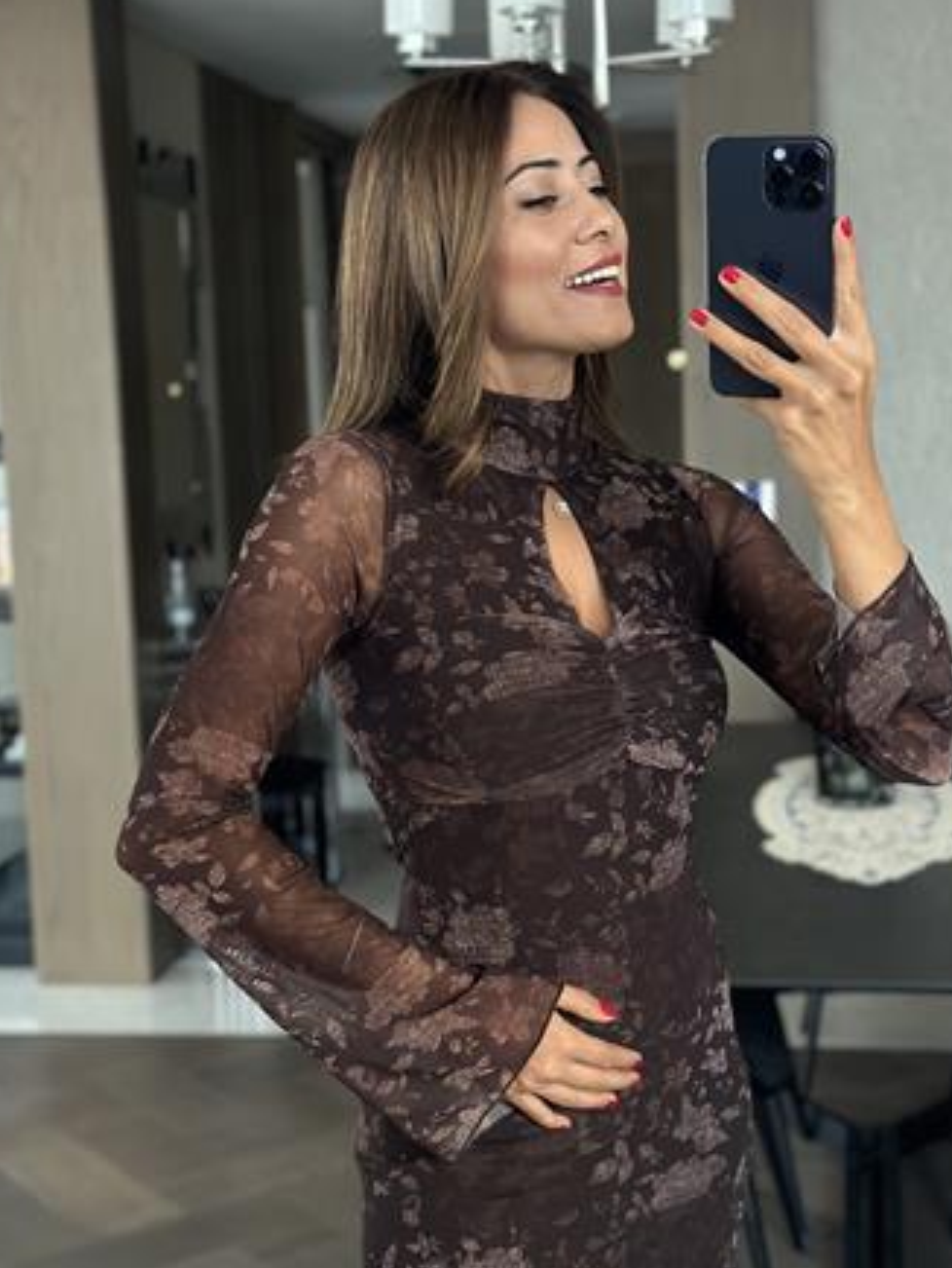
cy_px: 675
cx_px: 523
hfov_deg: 26.1
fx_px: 2051
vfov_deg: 34.3
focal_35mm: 56
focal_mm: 6.86
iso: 640
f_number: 1.78
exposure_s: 1/40
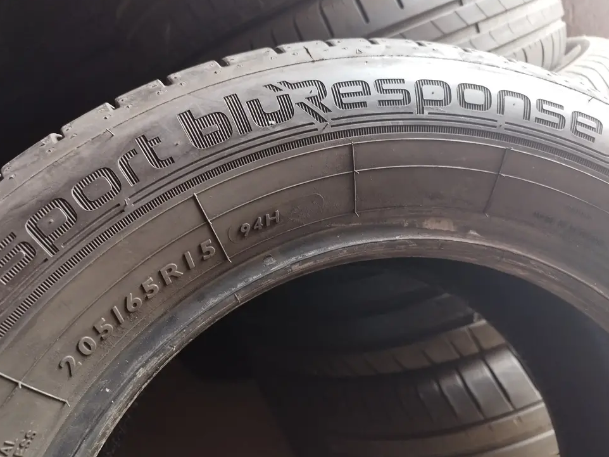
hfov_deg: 67.3
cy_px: 229
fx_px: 457
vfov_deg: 53.0
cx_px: 300
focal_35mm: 26
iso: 380
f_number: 1.89
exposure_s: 1/25
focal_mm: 5.95
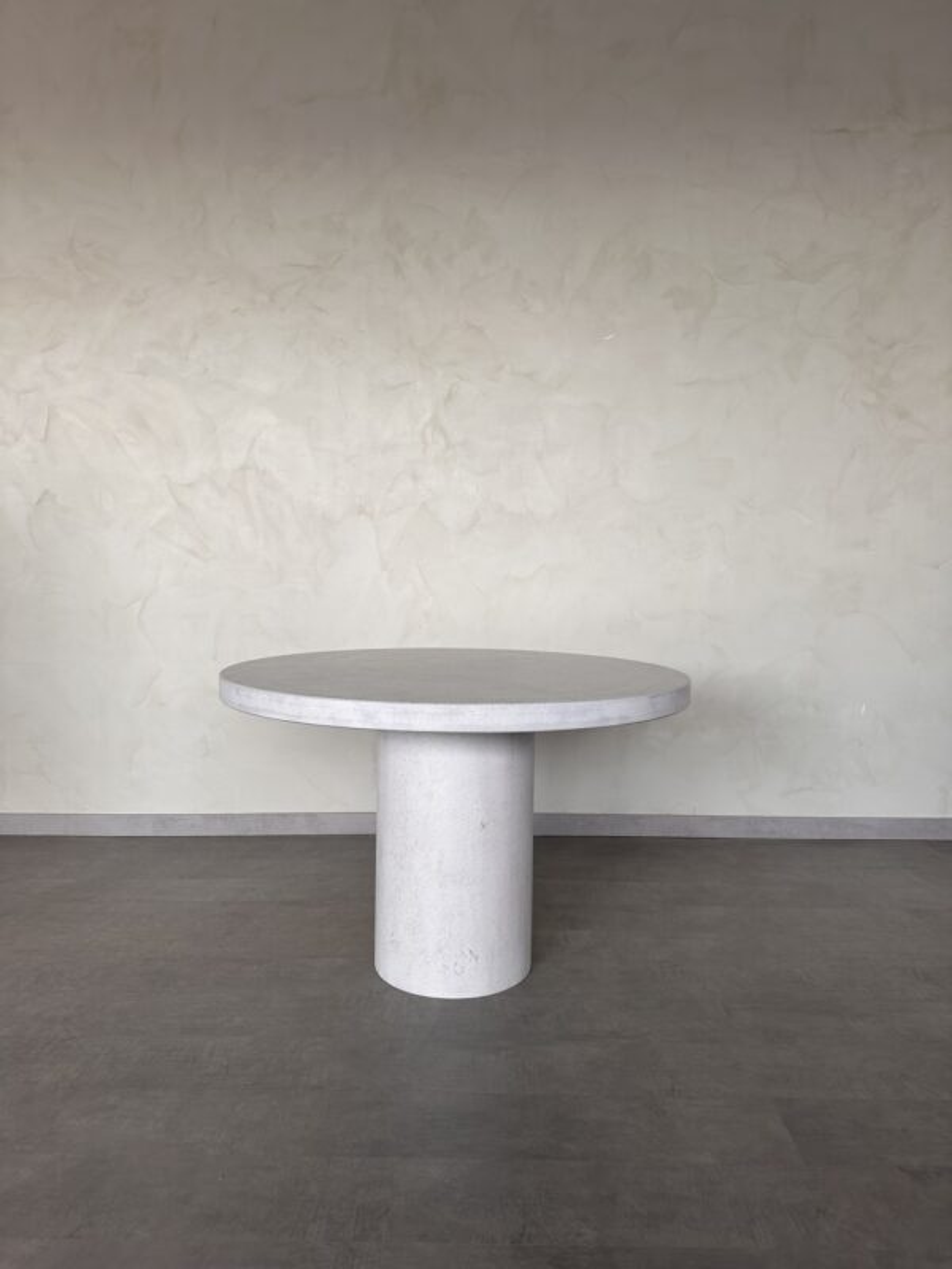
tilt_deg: -4.1
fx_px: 880
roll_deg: -0.2
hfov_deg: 56.8
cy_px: 634
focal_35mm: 24
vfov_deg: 71.6
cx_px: 476
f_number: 1.78
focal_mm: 6.86
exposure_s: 1/121
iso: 80
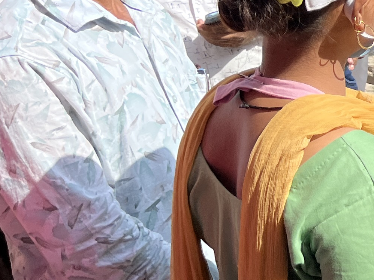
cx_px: 741
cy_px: 65
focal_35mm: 105
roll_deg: +0.5
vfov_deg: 14.0
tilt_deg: -16.2
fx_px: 1135
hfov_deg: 15.2
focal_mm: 5.1
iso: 50
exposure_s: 1/1517
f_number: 1.6
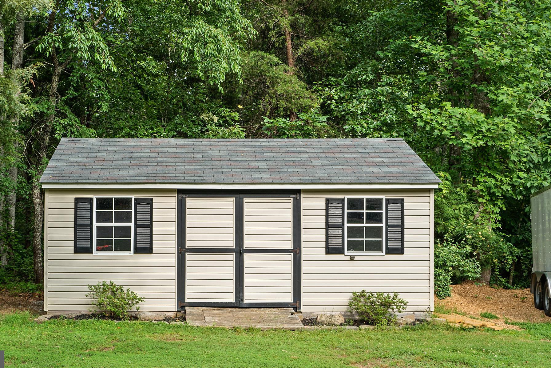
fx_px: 612
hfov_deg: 48.4
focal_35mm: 40
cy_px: 163
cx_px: 251
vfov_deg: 33.4
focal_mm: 35
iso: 400
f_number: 8
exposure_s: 1/200
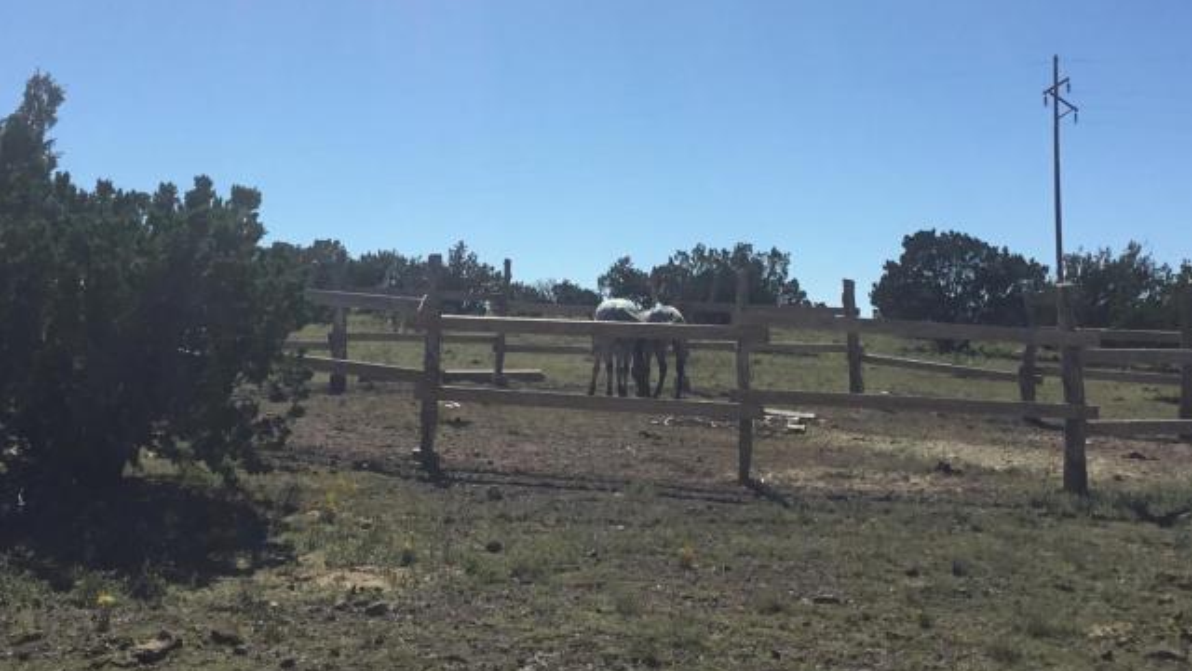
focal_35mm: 54
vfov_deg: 21.9
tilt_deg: +7.3
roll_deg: -0.5
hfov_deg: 38.5
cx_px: 564
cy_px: 114
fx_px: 1707
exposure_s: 1/2469
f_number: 2.4
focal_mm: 3.3
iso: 25
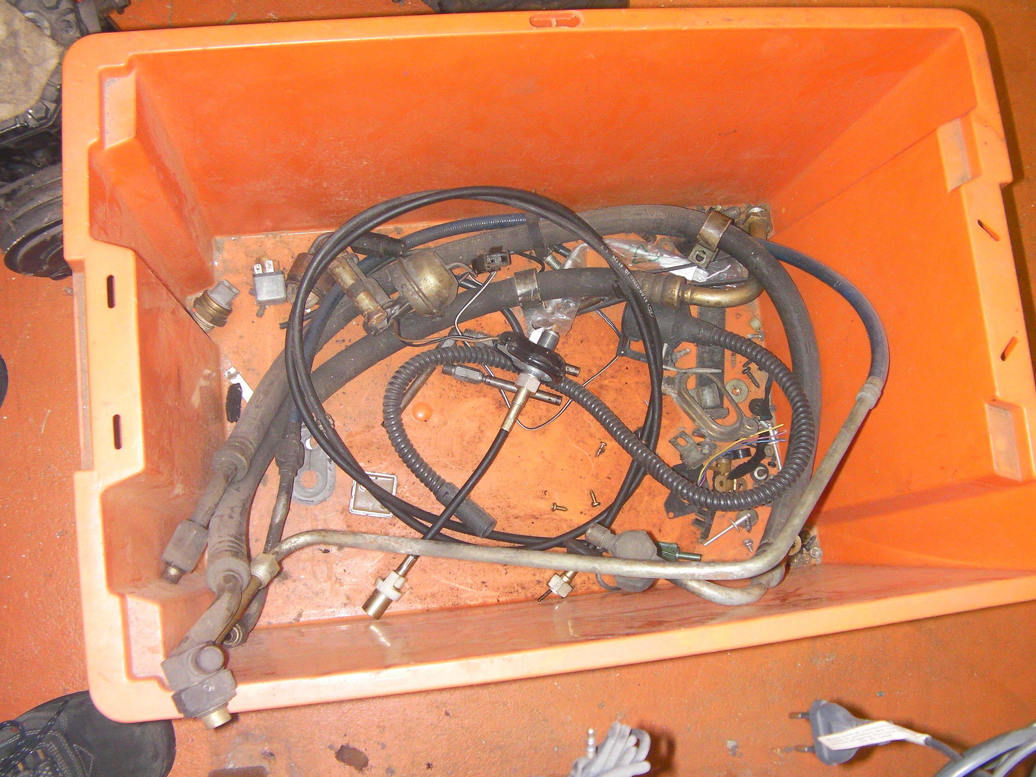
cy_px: 388
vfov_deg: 37.7
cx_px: 518
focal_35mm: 38
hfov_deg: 49.0
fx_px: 1137
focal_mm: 6.8
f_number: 3.5
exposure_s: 1/30
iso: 223
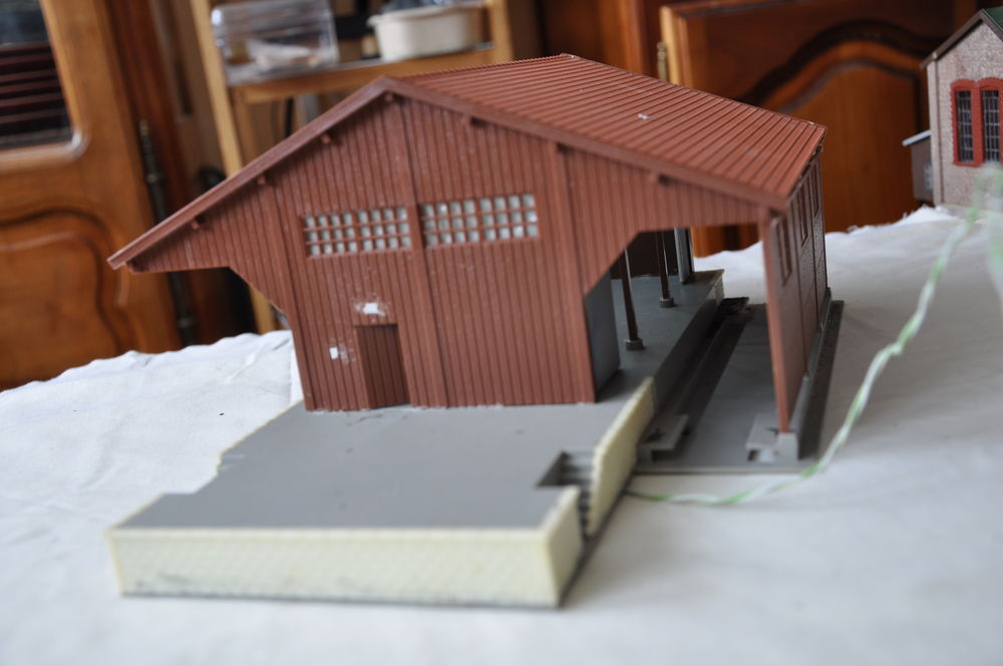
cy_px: 333
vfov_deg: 31.8
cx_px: 502
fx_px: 1169
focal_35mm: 42
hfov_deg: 46.5
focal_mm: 28
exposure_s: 1/30
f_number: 5.6
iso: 360
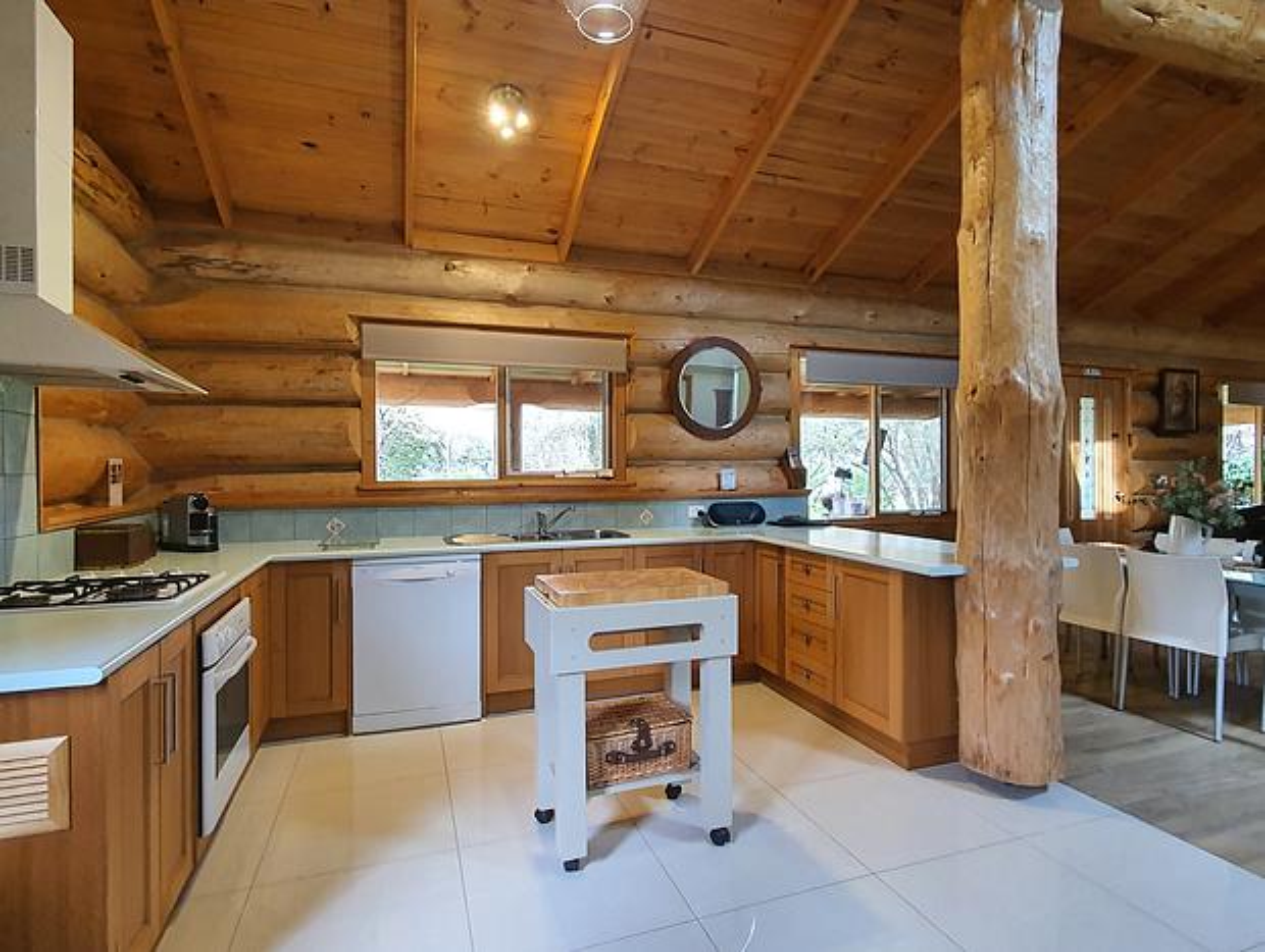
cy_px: 476
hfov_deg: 106.1
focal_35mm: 13
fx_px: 476
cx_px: 632
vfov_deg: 90.1
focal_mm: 1.8
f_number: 2.2
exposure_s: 1/50
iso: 250
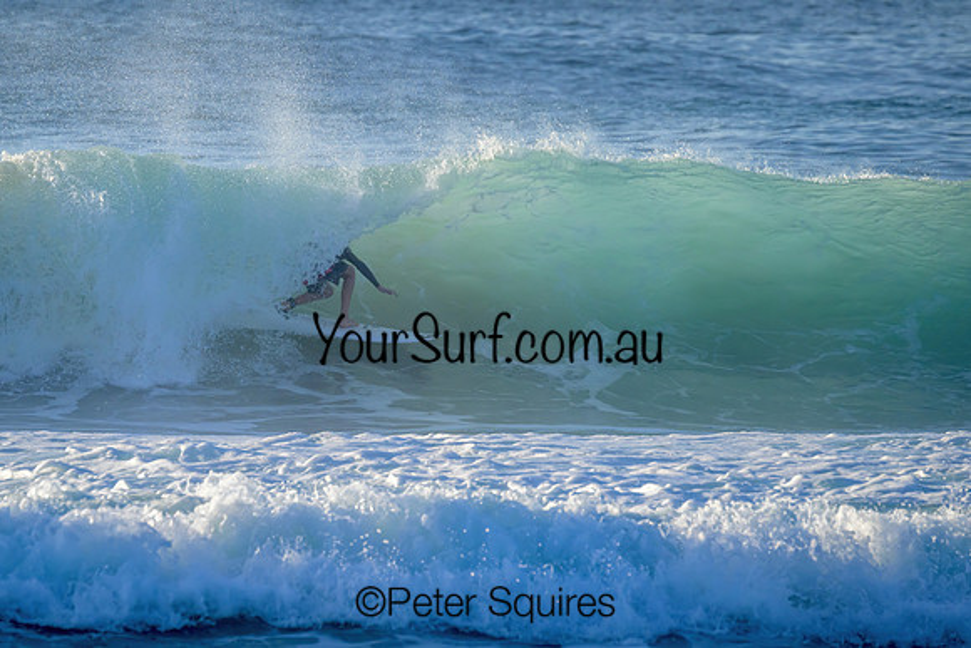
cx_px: 415
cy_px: 313
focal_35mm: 652
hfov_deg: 3.2
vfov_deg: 2.1
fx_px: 17588
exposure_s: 1/1600
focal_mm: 560
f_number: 11
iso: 900
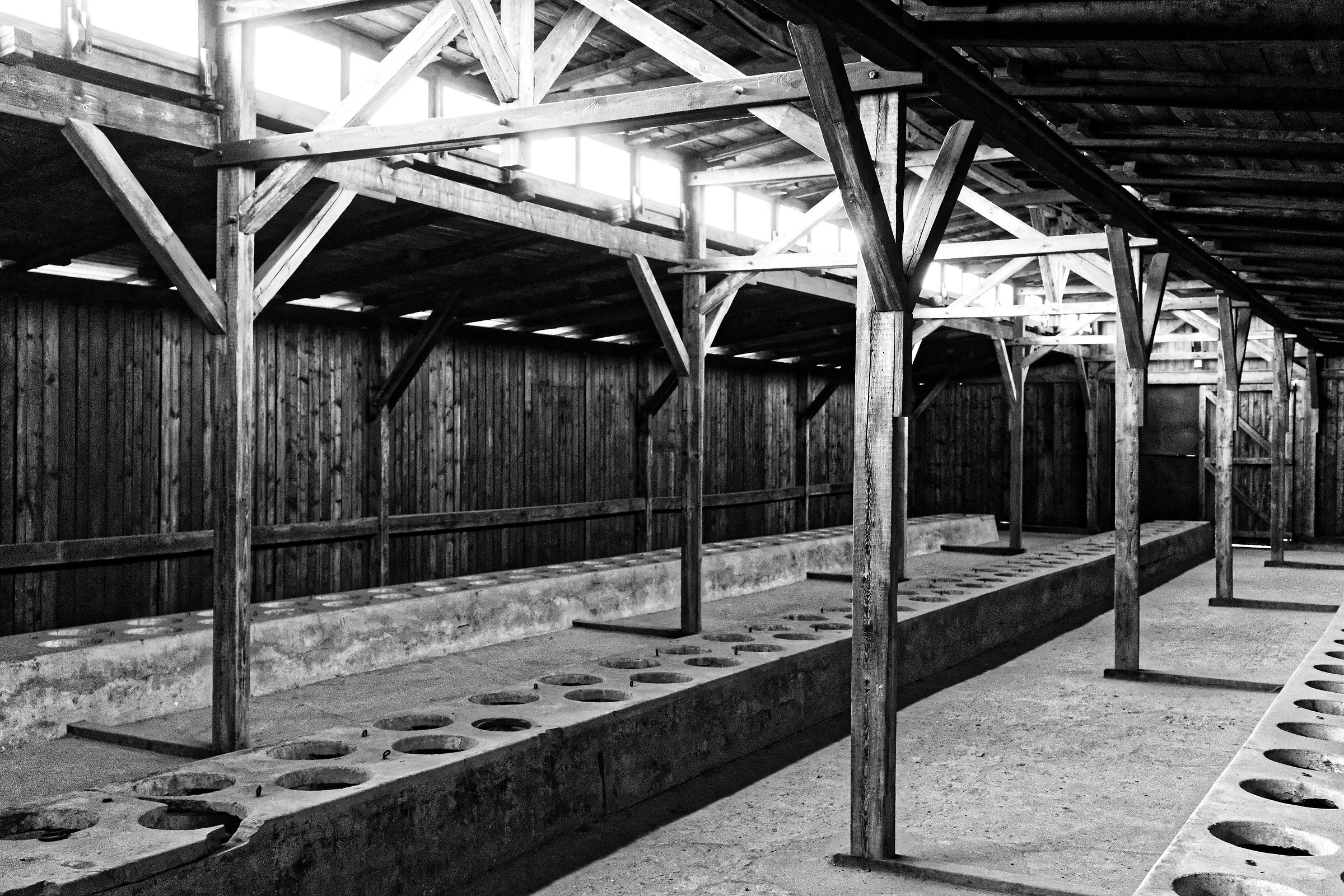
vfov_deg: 37.9
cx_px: 672
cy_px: 448
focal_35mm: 35
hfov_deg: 54.4
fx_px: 1307
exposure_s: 1/200
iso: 5000
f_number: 5.6
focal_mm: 35
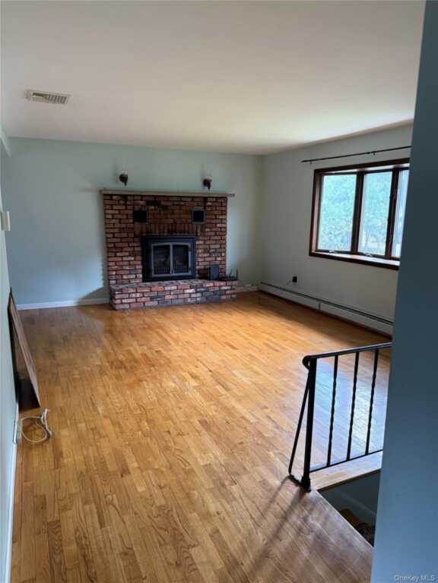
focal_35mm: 24
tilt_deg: -10.7
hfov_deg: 56.8
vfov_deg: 71.6
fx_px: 405
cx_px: 219
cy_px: 292
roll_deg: -0.4
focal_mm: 6.76
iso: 320
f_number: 1.78
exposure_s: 1/60
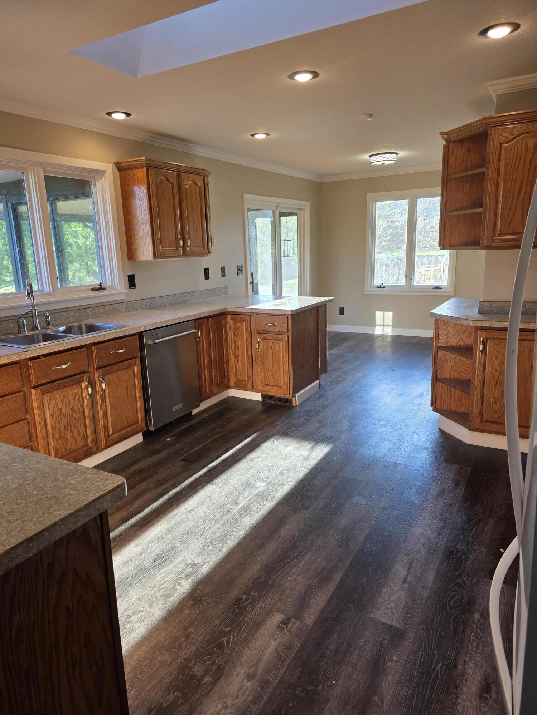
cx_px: 268
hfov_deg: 58.9
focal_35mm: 23
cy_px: 358
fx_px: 476
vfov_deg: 73.9
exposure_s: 1/120
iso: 40
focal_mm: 6.3
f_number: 1.7
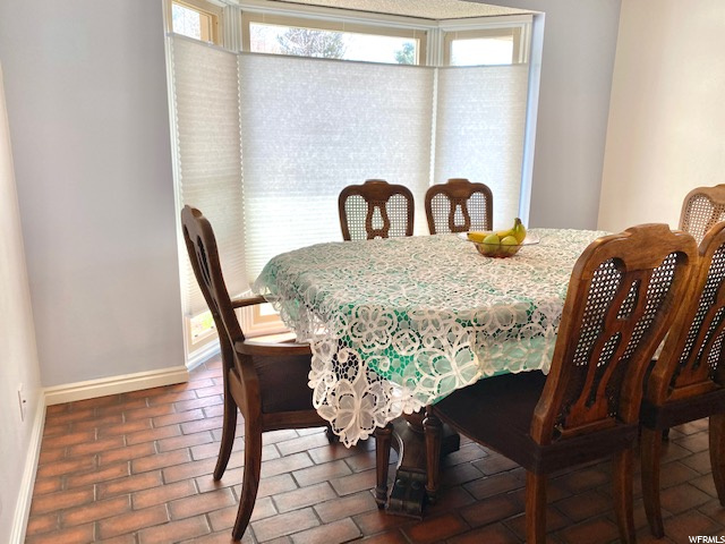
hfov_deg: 67.3
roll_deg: -0.8
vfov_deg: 53.1
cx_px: 362
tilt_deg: -14.1
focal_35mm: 26
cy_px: 272
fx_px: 545
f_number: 1.8
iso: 40
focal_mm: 4.25
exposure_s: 1/121
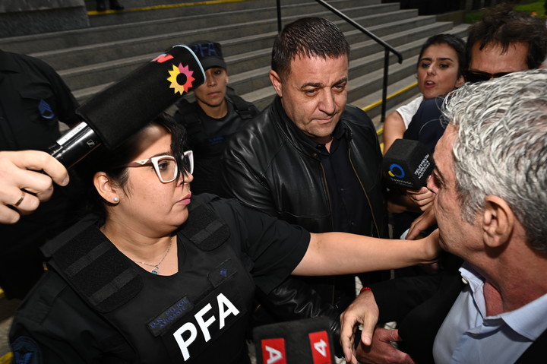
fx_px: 364
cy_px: 182
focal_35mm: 24
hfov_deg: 73.8
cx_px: 274
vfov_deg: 53.1
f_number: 7.1
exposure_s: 1/200
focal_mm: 24
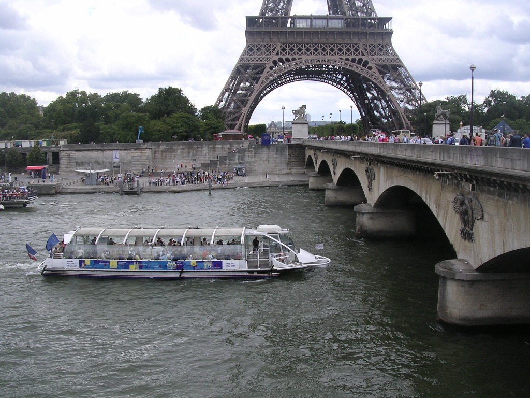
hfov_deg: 49.0
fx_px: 582
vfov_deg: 37.7
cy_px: 199
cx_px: 265
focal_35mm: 38
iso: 100
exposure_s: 1/183
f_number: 5.6
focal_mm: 5.8
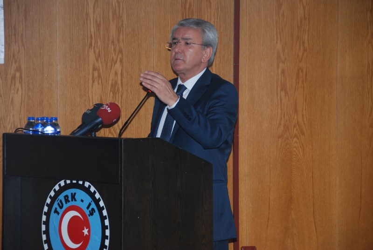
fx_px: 1635
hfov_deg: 13.0
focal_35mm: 158
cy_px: 125
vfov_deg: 8.8
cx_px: 186
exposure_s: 1/60
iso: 200
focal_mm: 105
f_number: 5.6
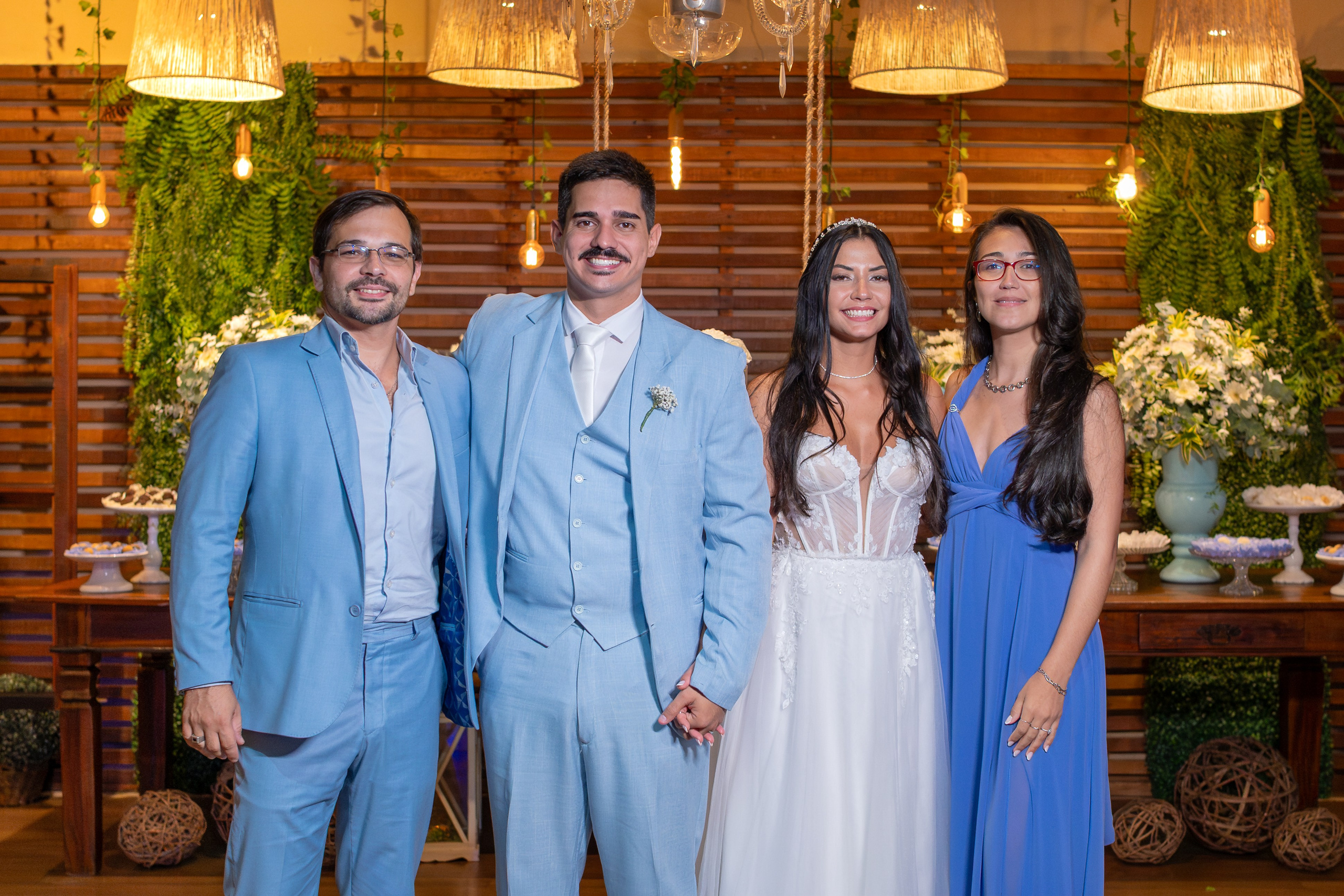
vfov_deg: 25.3
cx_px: 690
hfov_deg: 37.2
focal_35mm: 53
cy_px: 436
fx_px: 1995
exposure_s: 1/400
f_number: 2.8
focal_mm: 35
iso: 2500
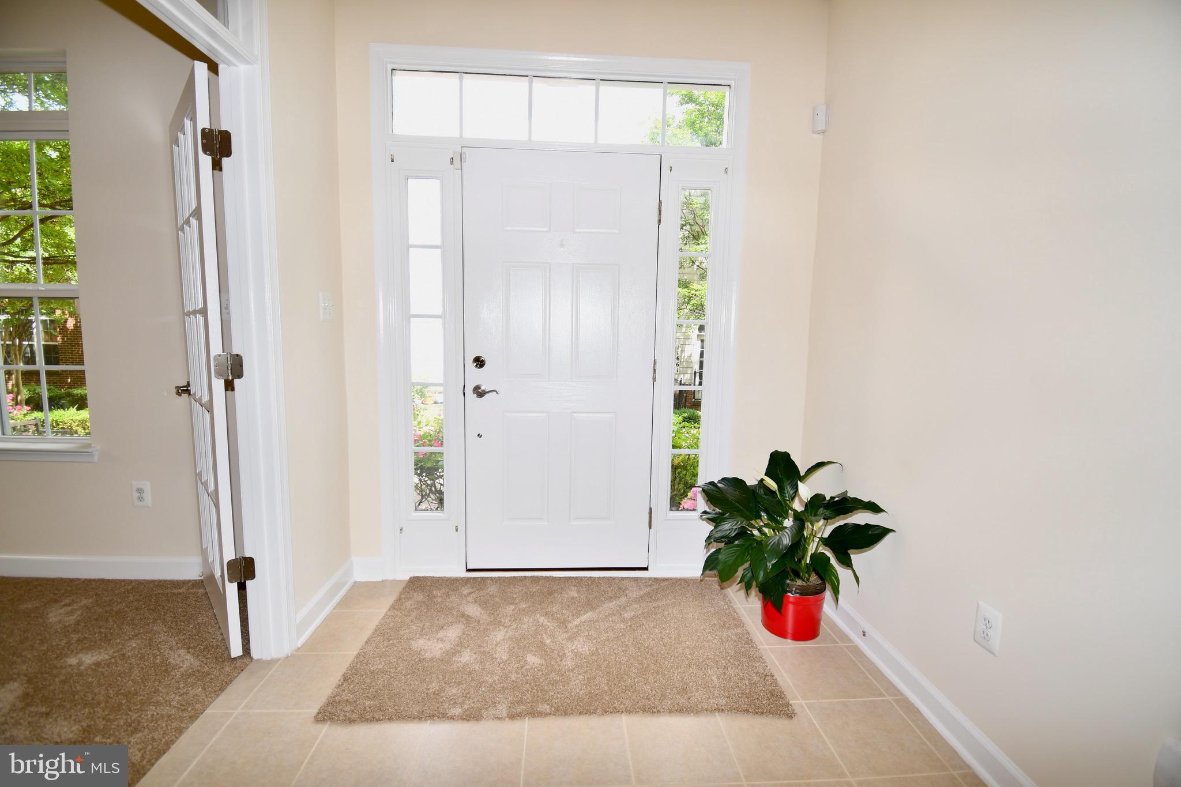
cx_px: 590
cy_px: 394
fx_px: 492
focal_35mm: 15
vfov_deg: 77.3
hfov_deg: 100.4
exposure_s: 1/80
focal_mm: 10
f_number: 4.5
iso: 200
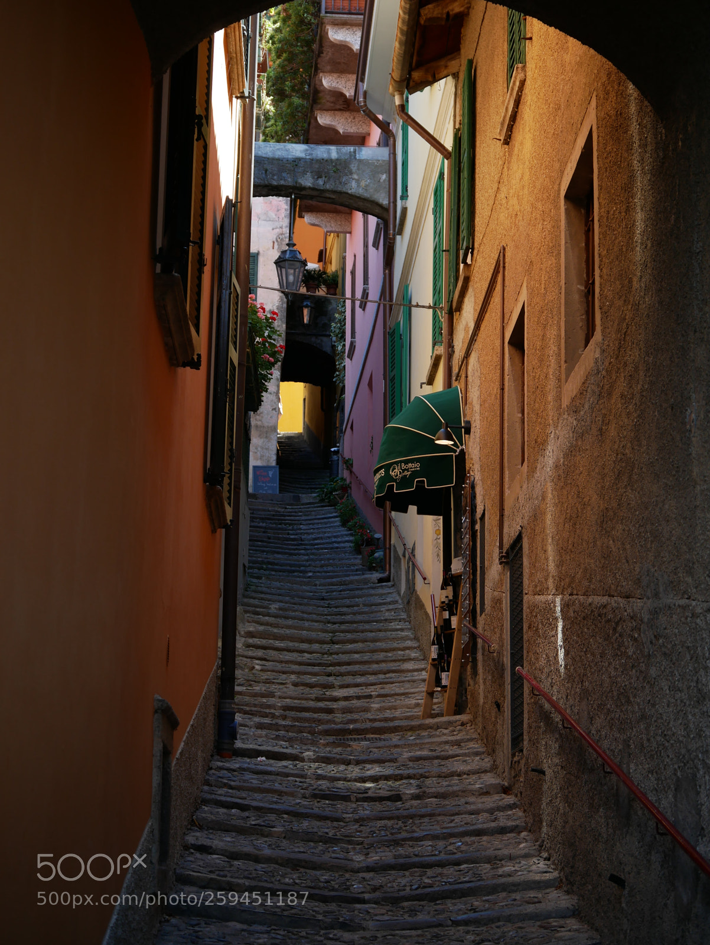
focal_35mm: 70
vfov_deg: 27.8
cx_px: 355
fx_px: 1912
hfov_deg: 21.0
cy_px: 472
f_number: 4
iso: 200
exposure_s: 1/160
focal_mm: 35
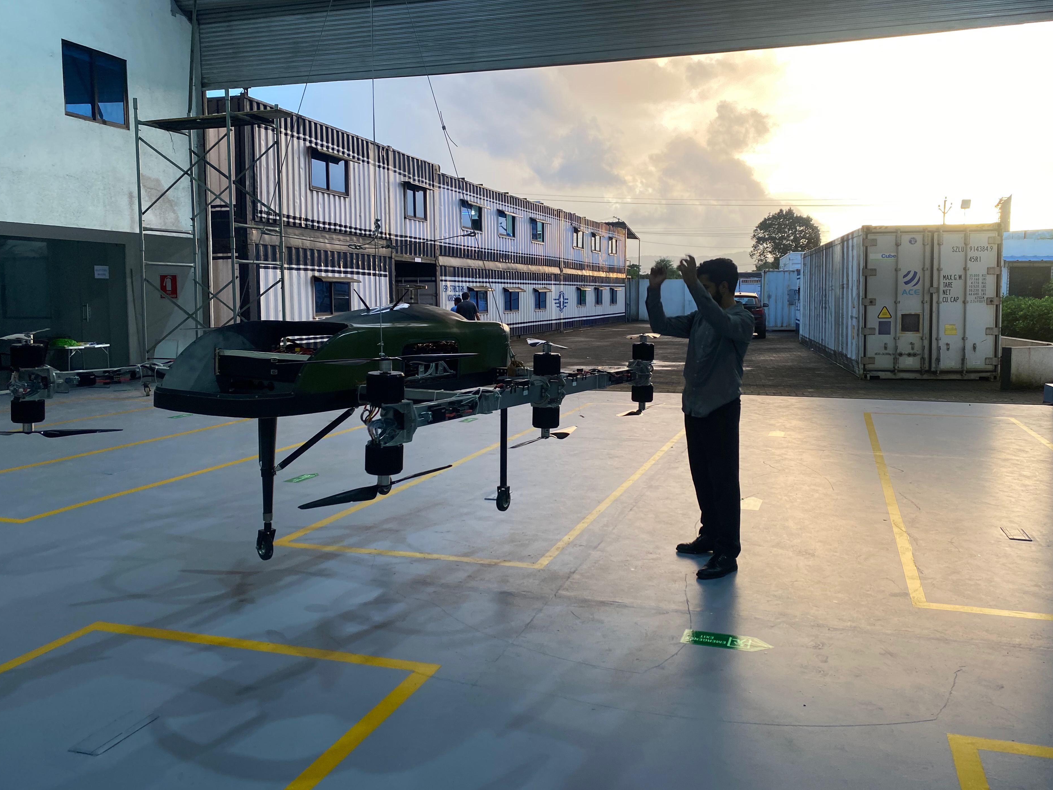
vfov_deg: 49.7
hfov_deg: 63.4
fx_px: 852
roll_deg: -0.6
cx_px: 559
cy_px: 371
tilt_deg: -5.1
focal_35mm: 28
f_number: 1.8
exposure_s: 1/100
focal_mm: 4.25
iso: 50
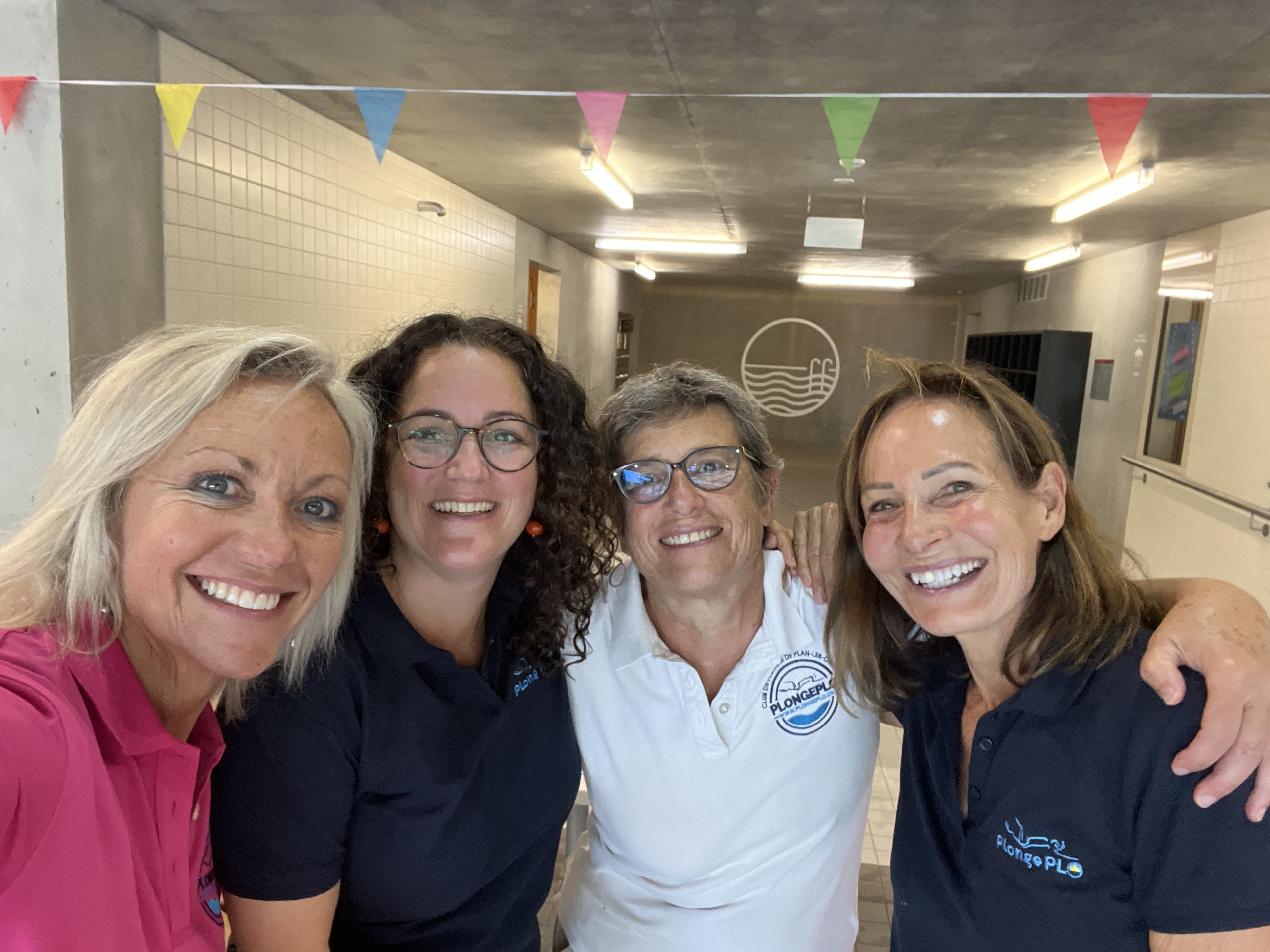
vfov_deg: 58.9
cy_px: 476
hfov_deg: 73.9
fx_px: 844
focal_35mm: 23
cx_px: 635
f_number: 2.2
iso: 320
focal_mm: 2.71
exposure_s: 1/50
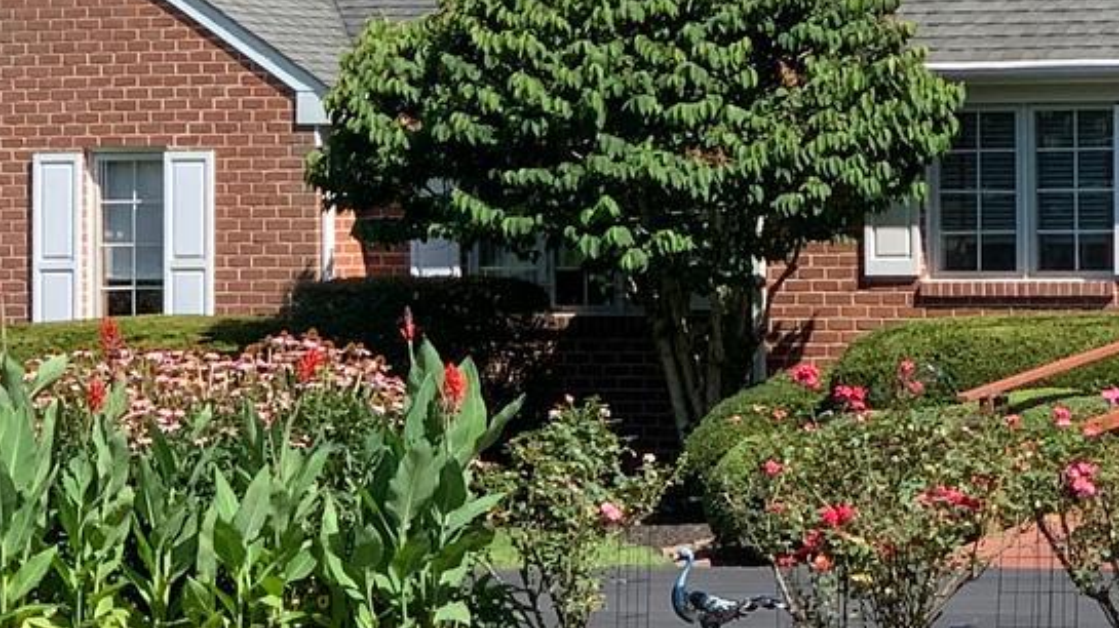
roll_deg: +0.9
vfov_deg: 5.7
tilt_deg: +1.0
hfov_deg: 10.0
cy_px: -111
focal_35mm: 213
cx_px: 1365
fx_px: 6317
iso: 16
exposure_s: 1/786
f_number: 2.4
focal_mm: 6
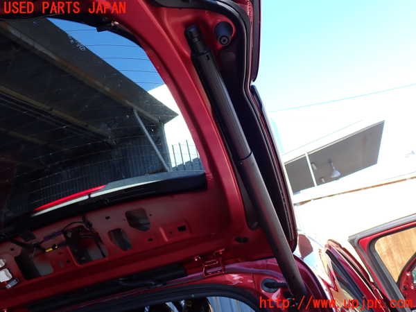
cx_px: 208
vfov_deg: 46.8
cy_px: 156
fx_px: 361
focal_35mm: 30
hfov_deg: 60.0
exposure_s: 1/200
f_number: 3.2
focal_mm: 5.4
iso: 100
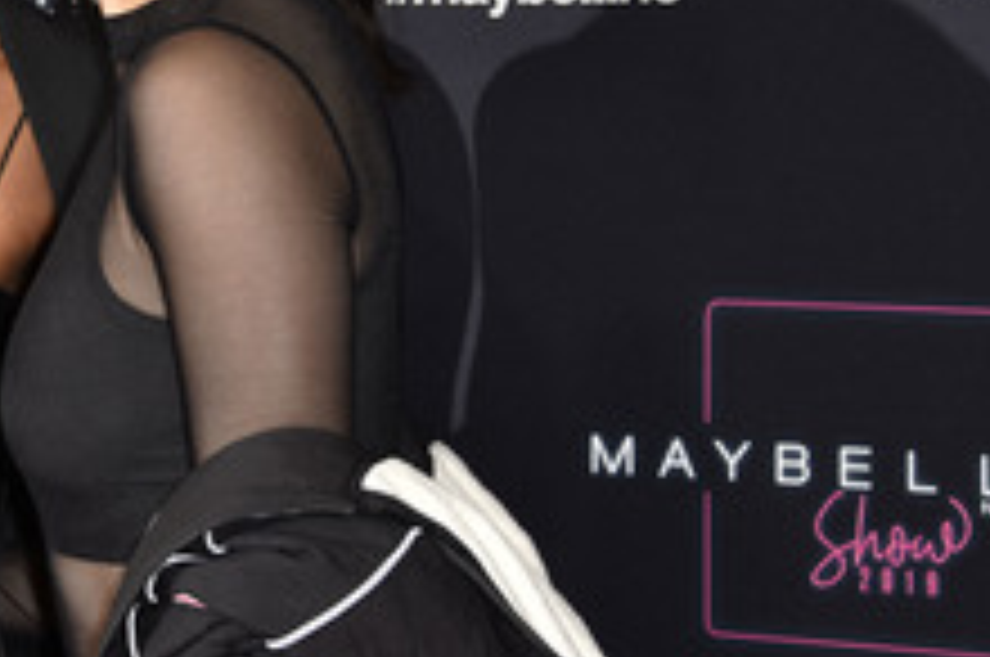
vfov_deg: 6.8
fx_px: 5519
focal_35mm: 201
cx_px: 106
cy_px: 108
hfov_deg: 10.2
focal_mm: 98
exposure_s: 1/125
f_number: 5.6
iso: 500
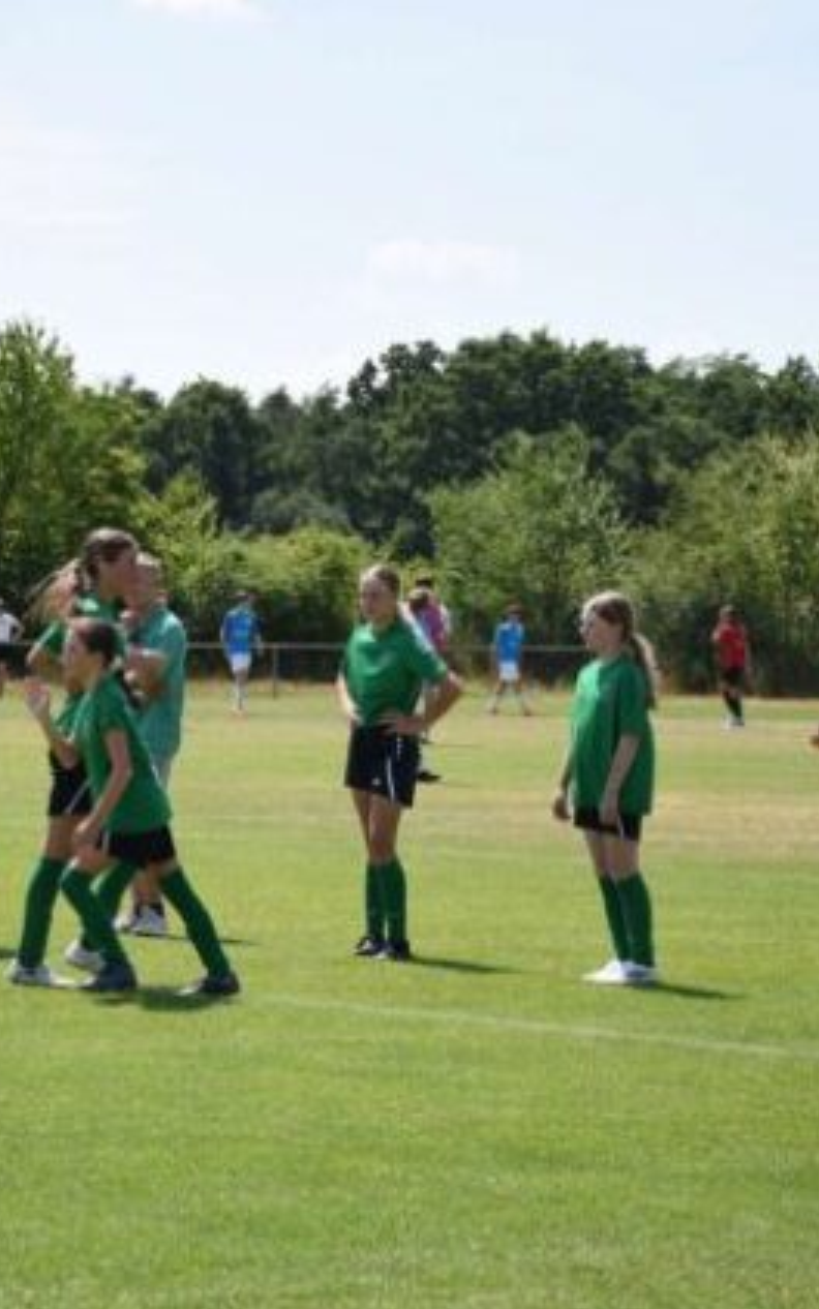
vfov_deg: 13.7
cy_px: 658
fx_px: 5460
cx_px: 199
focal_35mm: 153
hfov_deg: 8.6
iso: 125
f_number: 5
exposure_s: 1/640
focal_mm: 66
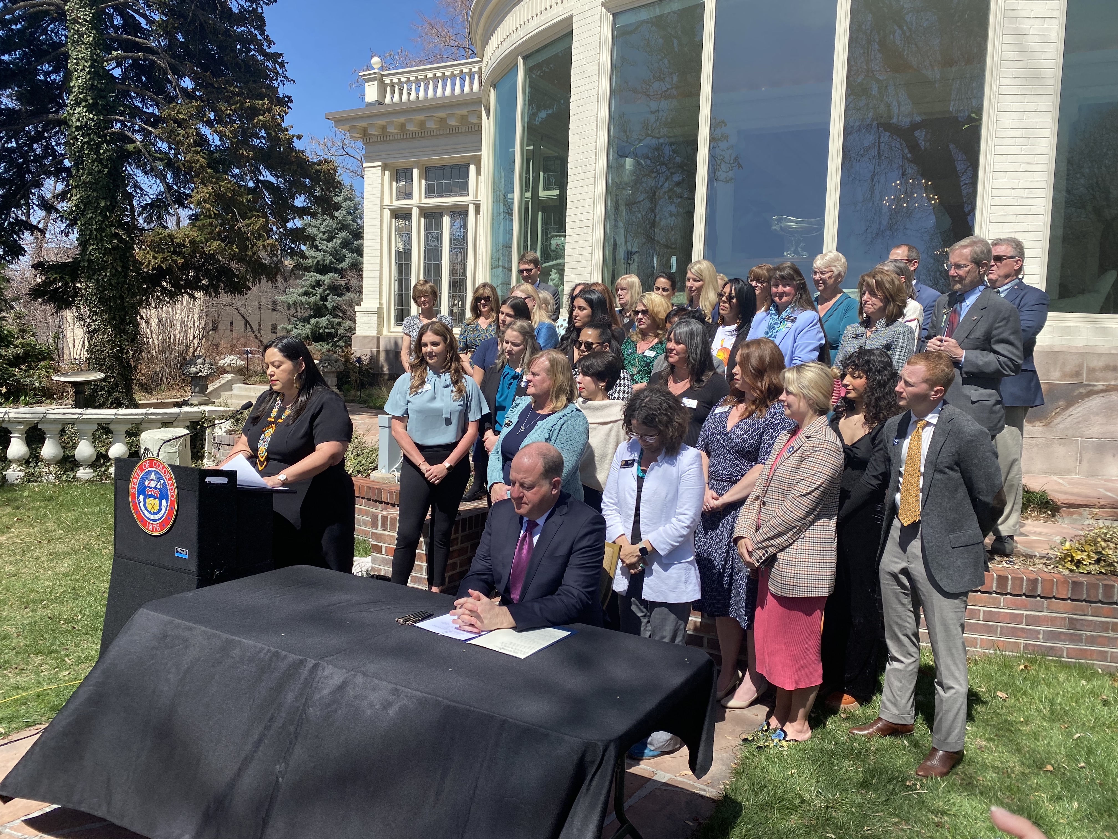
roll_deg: -2.3
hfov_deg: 67.3
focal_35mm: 26
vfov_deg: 53.1
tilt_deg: -4.3
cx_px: 559
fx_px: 840
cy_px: 420
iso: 32
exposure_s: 1/2410
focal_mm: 4.25
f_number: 1.8
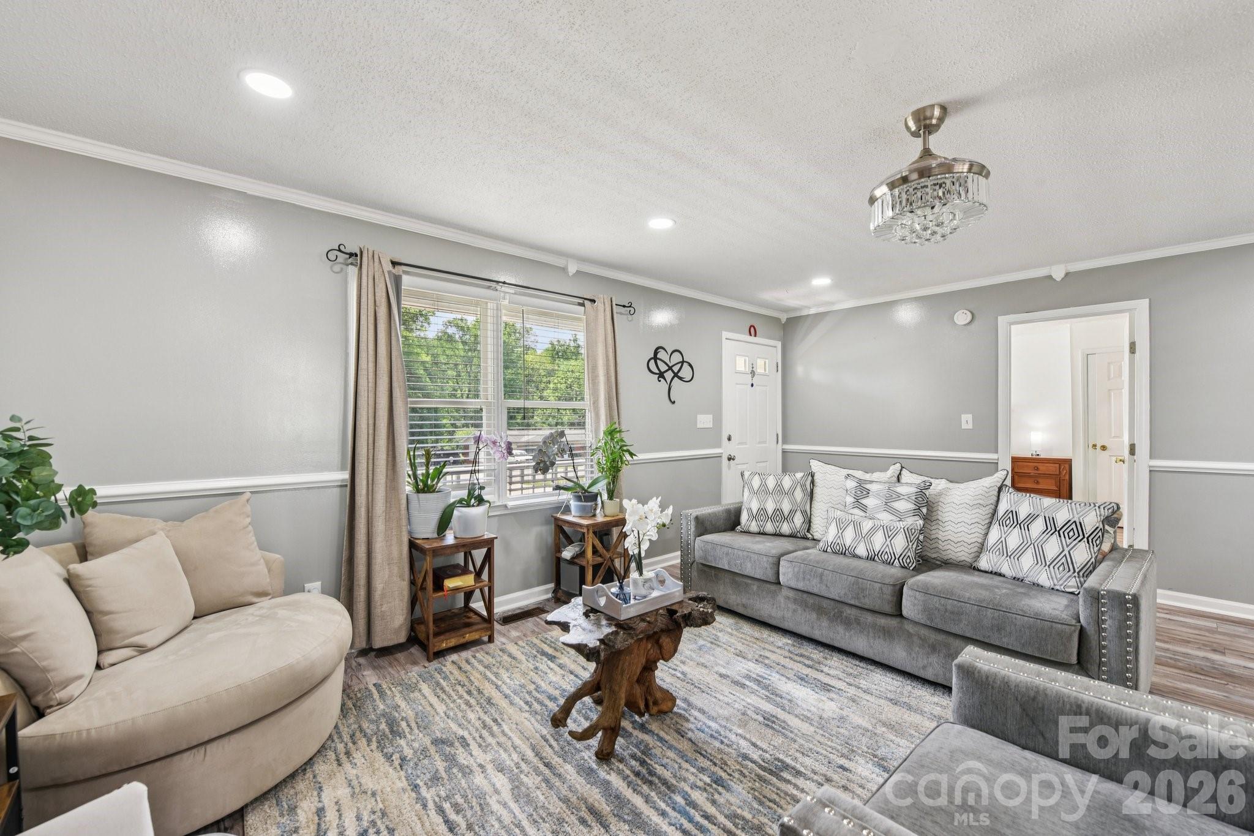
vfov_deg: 81.2
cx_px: 627
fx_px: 488
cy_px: 418
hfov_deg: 104.3
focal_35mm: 14
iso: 200
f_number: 8
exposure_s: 1/20
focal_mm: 14
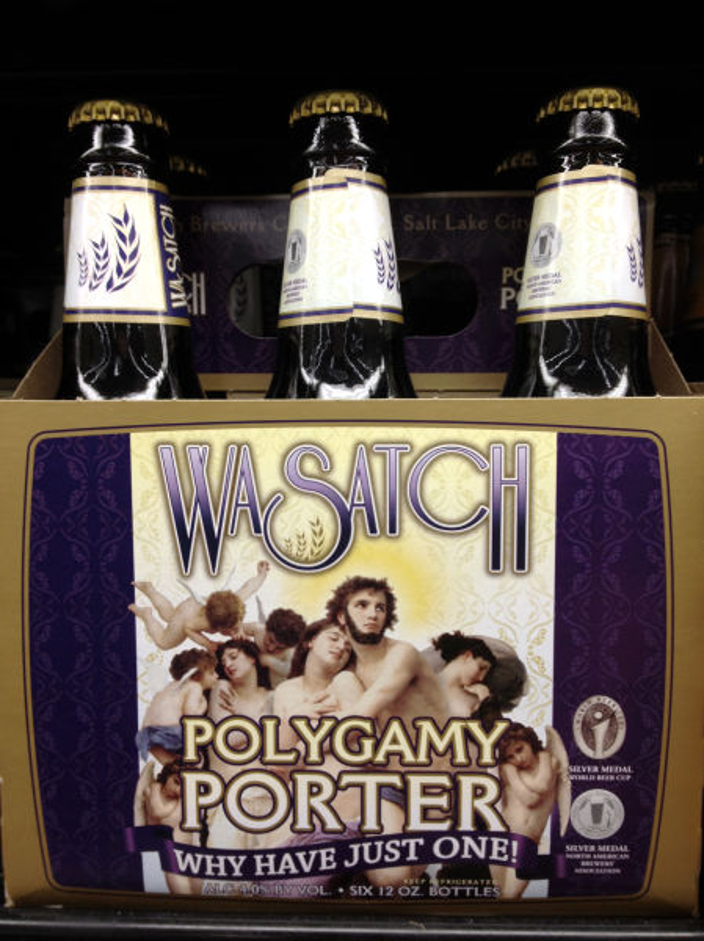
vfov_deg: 52.7
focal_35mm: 35
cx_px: 352
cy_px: 470
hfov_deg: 40.6
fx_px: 950
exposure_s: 1/60
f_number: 2.4
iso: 80
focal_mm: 4.28
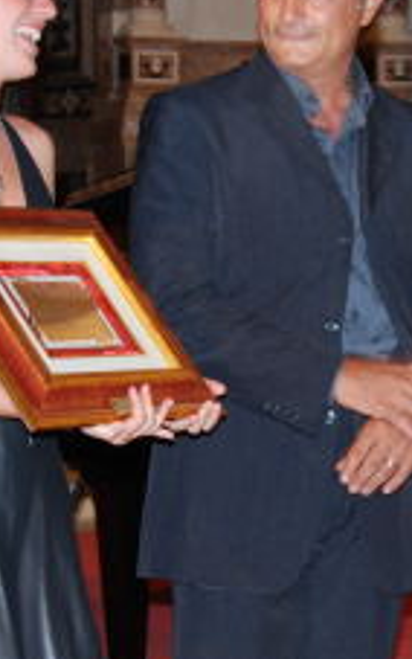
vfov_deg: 15.1
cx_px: 322
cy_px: 441
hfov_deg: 9.5
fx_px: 2478
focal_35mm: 138
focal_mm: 32
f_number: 4.5
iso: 450
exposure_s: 1/60
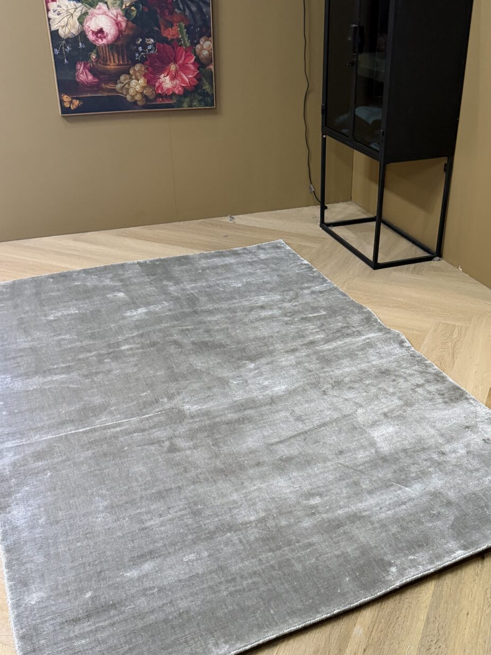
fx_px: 700
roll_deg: -2.7
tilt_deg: -30.1
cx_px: 322
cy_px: 350
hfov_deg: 38.3
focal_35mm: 37
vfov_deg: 50.1
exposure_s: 1/50
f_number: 1.78
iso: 500
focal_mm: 6.76
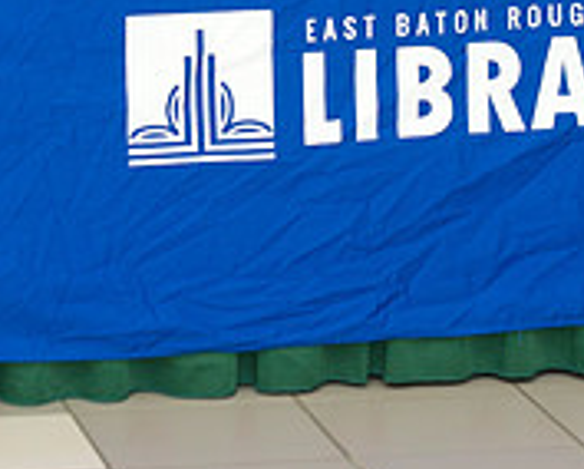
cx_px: 320
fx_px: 4880
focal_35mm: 282
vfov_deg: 5.5
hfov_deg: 6.8
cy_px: -116
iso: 1250
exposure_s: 1/160
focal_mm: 92
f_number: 5
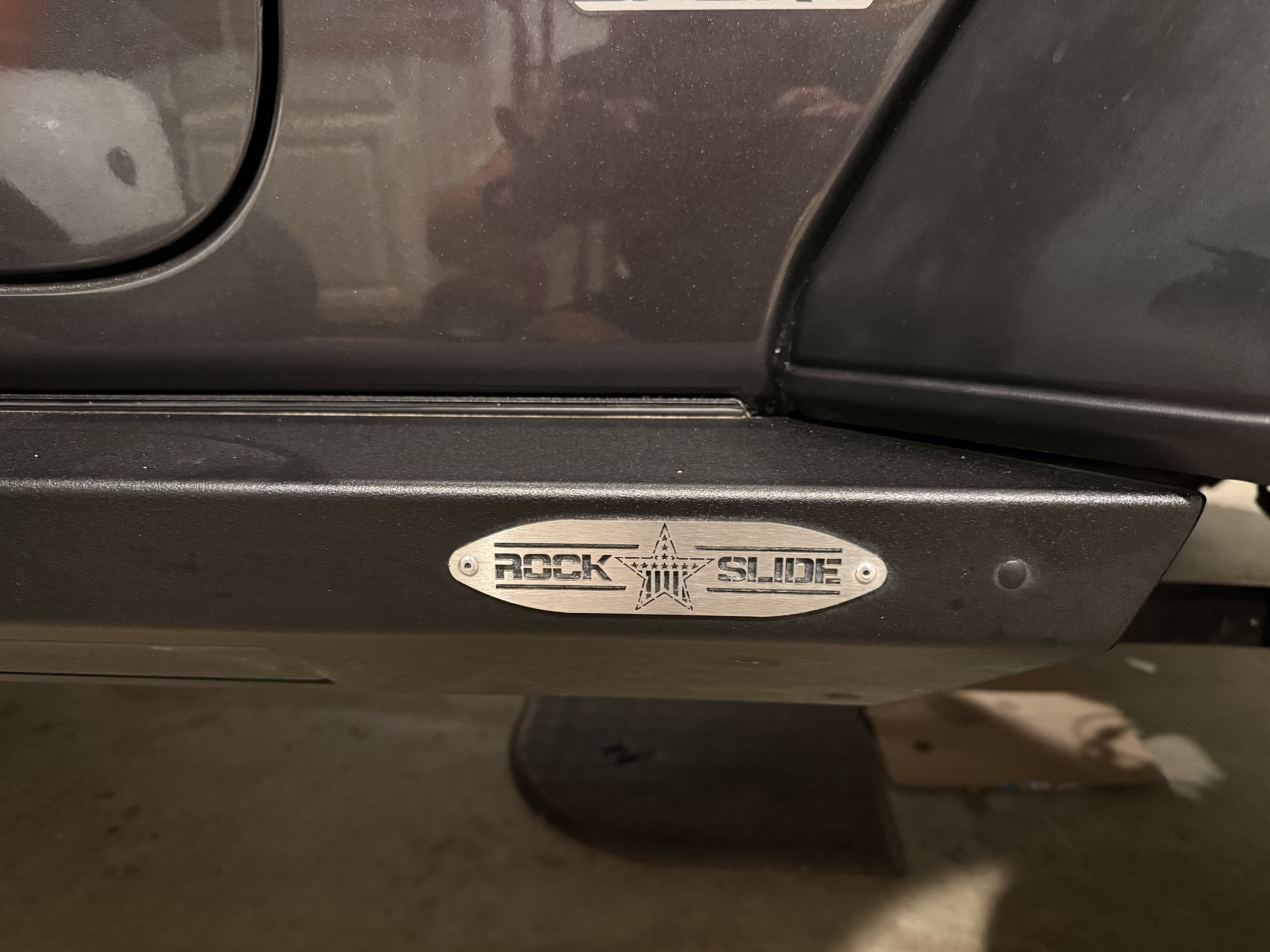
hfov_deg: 71.6
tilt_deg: -17.9
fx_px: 881
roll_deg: +0.3
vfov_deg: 56.8
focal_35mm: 24
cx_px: 635
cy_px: 476
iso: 1250
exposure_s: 1/30
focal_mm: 6.76
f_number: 1.78
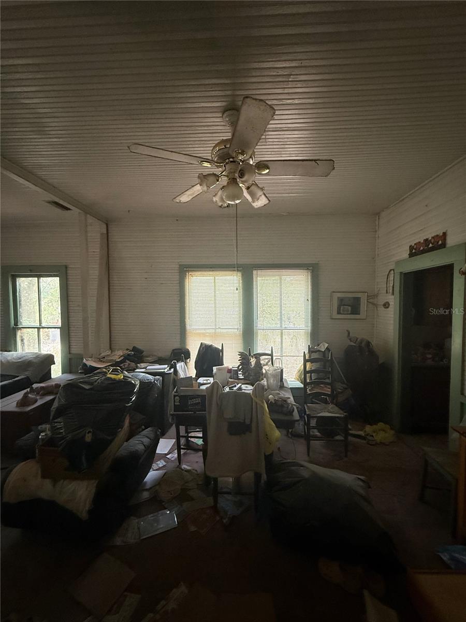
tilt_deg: -2.1
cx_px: 233
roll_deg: -1.8
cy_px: 311
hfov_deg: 85.7
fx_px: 251
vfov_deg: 102.1
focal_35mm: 14
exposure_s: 1/77
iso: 400
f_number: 2.2
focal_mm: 2.22
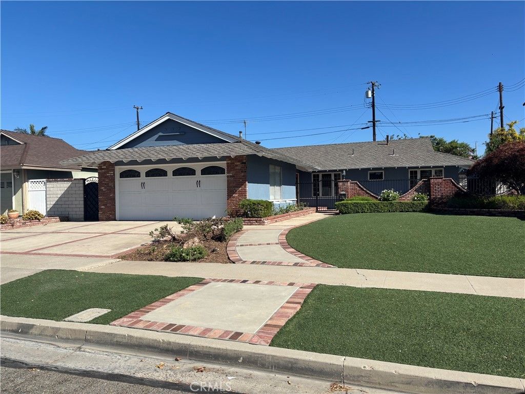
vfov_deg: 53.1
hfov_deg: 67.3
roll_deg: +1.2
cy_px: 197
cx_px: 262
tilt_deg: -0.4
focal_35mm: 26
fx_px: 394
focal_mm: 5.96
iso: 50
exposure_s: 1/3788
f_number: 1.6
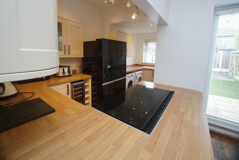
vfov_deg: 77.3
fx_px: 100
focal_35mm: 15
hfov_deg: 100.4
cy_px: 80
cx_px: 120
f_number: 4
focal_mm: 10
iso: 640
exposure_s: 1/160
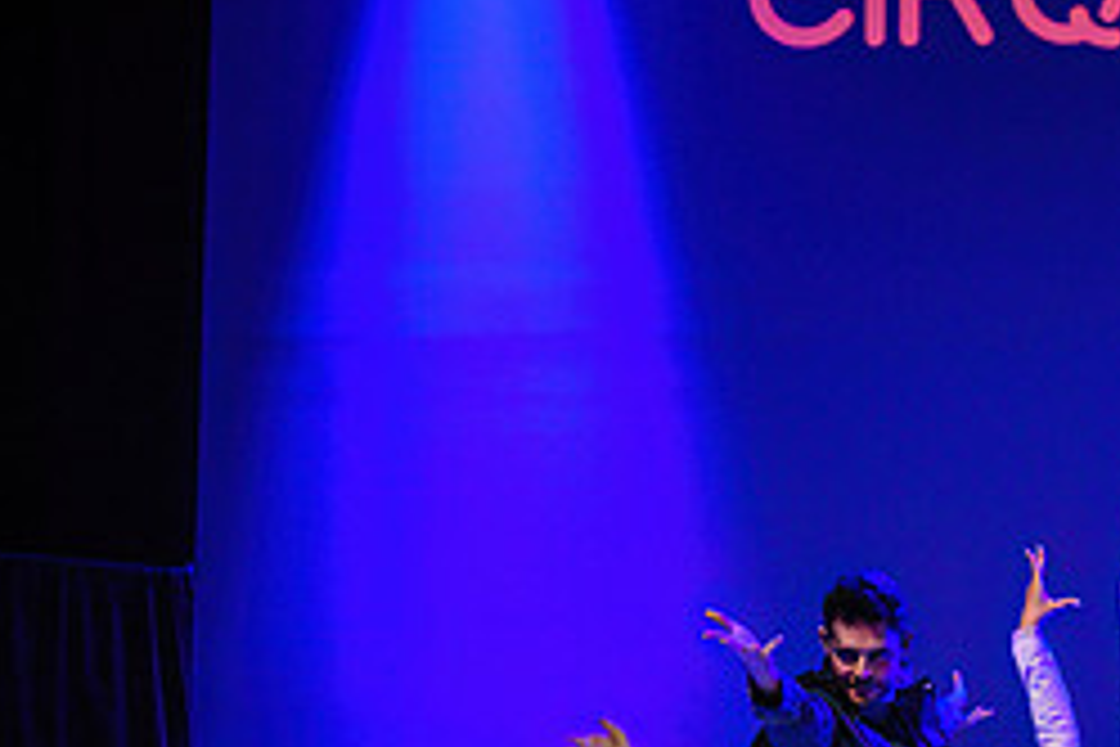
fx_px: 3173
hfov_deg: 19.4
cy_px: 767
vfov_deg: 13.2
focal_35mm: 102
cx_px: 1116
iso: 1600
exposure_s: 1/200
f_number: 2.8
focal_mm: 41
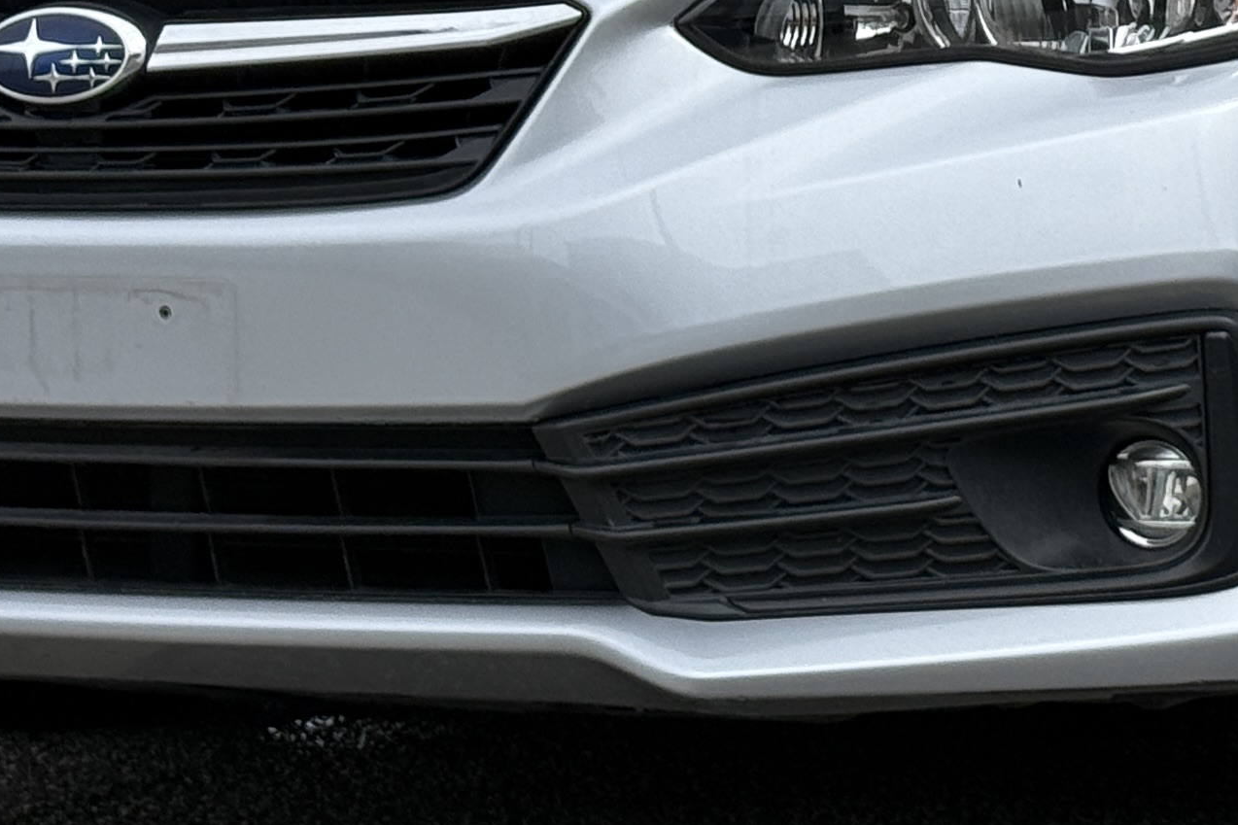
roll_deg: +0.1
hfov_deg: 13.0
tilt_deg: +1.8
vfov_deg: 8.6
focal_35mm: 158
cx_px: 952
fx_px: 5432
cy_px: -243
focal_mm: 6.76
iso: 80
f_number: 1.78
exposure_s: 1/4098
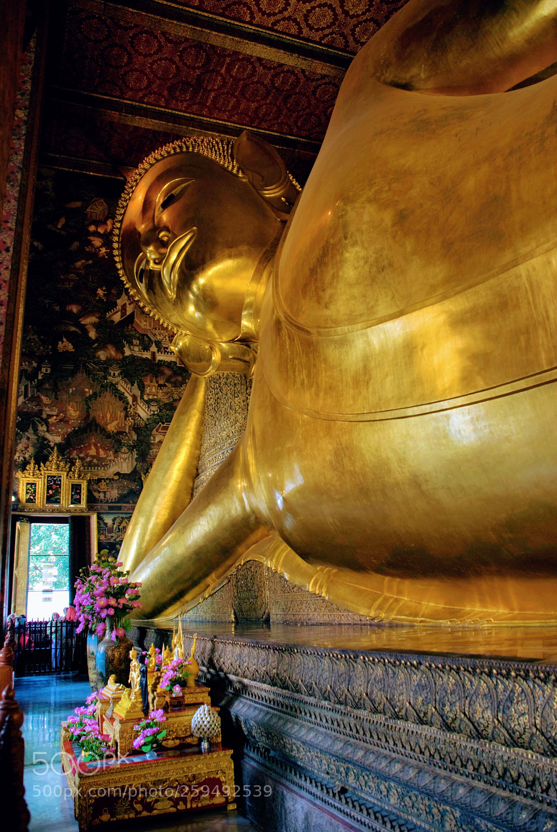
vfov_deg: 67.3
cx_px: 278
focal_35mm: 27
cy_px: 416
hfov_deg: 48.0
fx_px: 625
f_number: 3.5
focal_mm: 18
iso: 160
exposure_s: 1/20
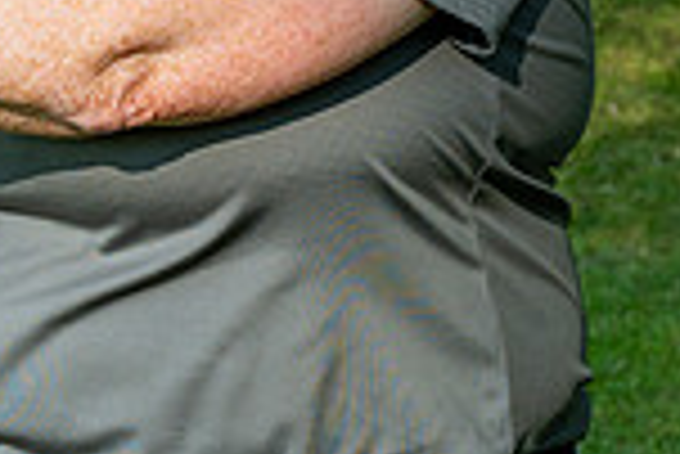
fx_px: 3346
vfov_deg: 7.5
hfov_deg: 11.4
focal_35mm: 177
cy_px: -402
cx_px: -95
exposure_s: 1/200
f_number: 9
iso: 200
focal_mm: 46
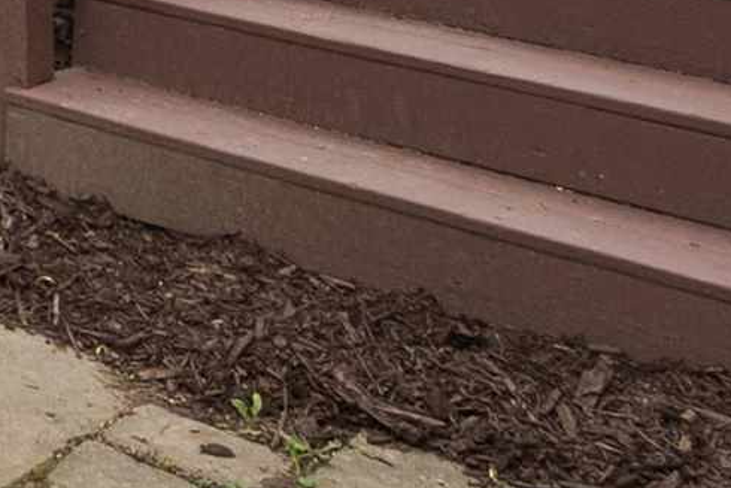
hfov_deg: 17.8
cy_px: -619
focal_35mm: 94
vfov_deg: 12.1
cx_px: -552
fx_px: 1909
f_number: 8
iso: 100
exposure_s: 1/60
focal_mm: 10
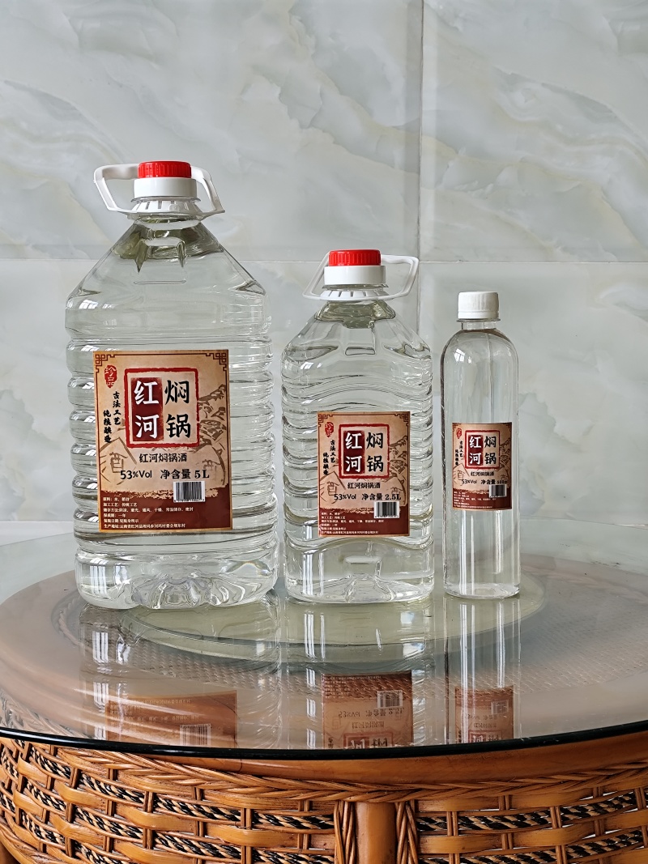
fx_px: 1273
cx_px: 324
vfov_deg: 37.5
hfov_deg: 28.6
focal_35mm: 51
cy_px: 432
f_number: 1.65
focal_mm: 6.14
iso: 160
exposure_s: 1/100
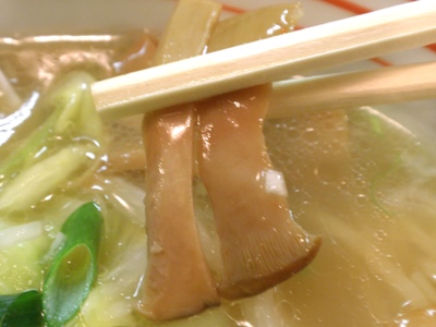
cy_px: 164
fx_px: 655
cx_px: 218
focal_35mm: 52
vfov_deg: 28.0
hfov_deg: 36.8
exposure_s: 1/13
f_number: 4.3
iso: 100
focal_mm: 9.1
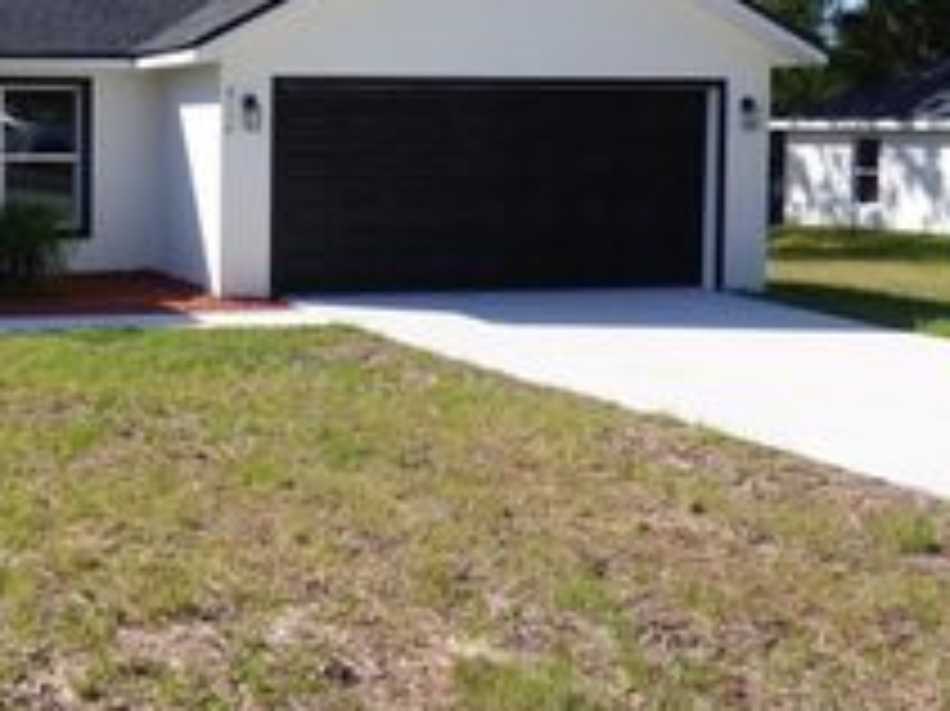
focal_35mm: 57
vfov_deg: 25.5
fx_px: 1563
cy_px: 227
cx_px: 45
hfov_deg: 31.7
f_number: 3
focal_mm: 4.25
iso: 100
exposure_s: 1/1000
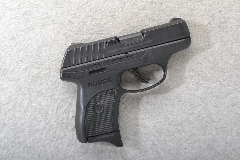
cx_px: 120
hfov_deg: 29.2
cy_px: 80
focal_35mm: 69
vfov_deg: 19.7
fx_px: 460
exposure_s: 1/160
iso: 3200
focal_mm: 46
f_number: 20
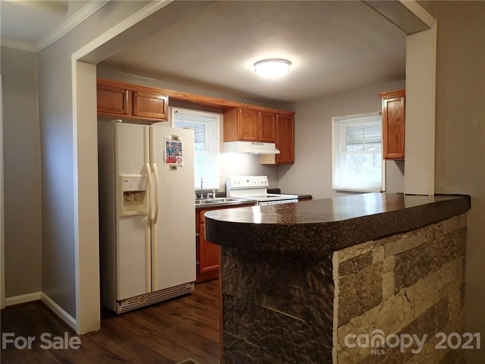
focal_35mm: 25
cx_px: 242
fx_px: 350
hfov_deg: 69.4
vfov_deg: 54.9
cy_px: 182
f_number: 2
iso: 200
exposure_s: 1/30
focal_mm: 4.5
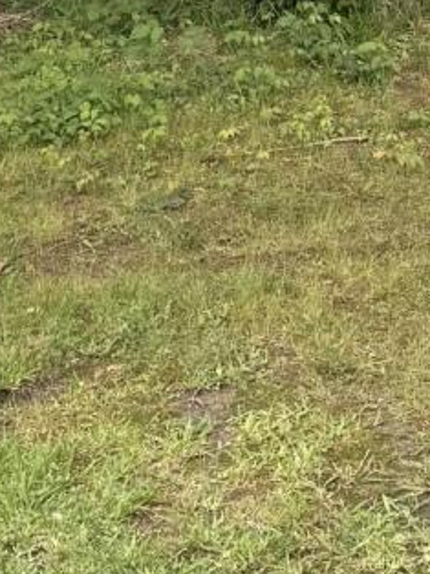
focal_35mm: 153
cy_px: -470
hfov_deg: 9.2
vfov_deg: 11.9
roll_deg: +0.2
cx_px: 790
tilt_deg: -0.7
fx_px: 2538
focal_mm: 6.76
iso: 80
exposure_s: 1/477
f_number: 1.78
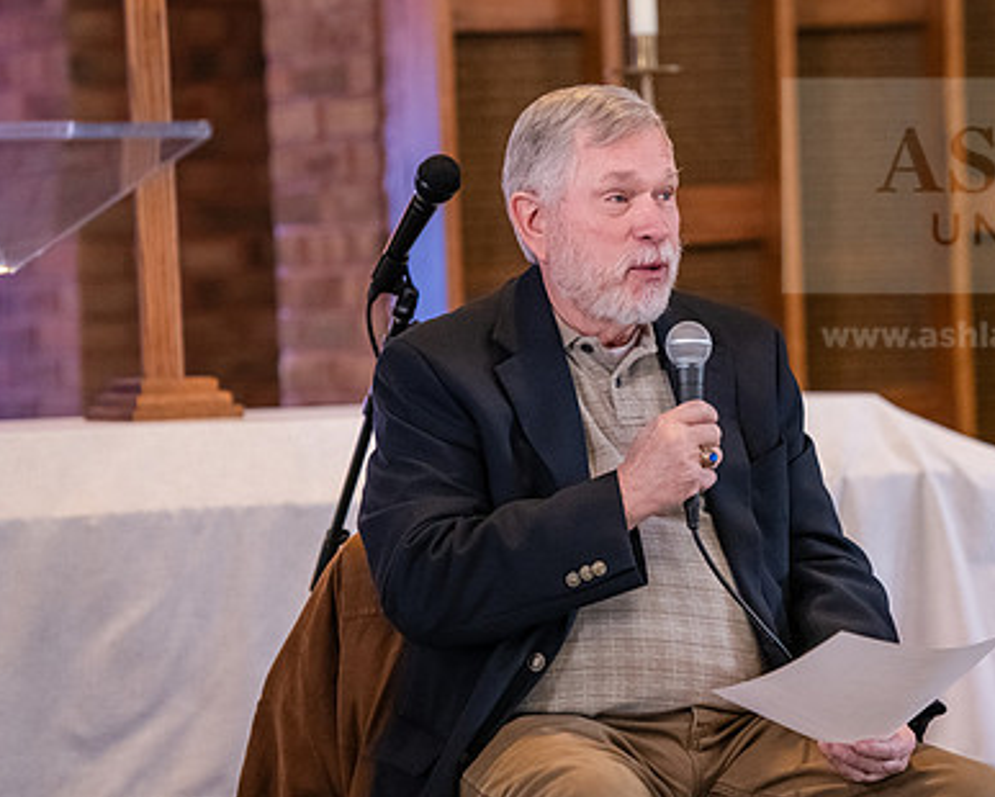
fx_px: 6217
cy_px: 390
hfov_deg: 9.1
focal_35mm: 211
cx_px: 704
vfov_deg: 7.3
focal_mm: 150
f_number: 3.2
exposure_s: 1/200
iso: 4000
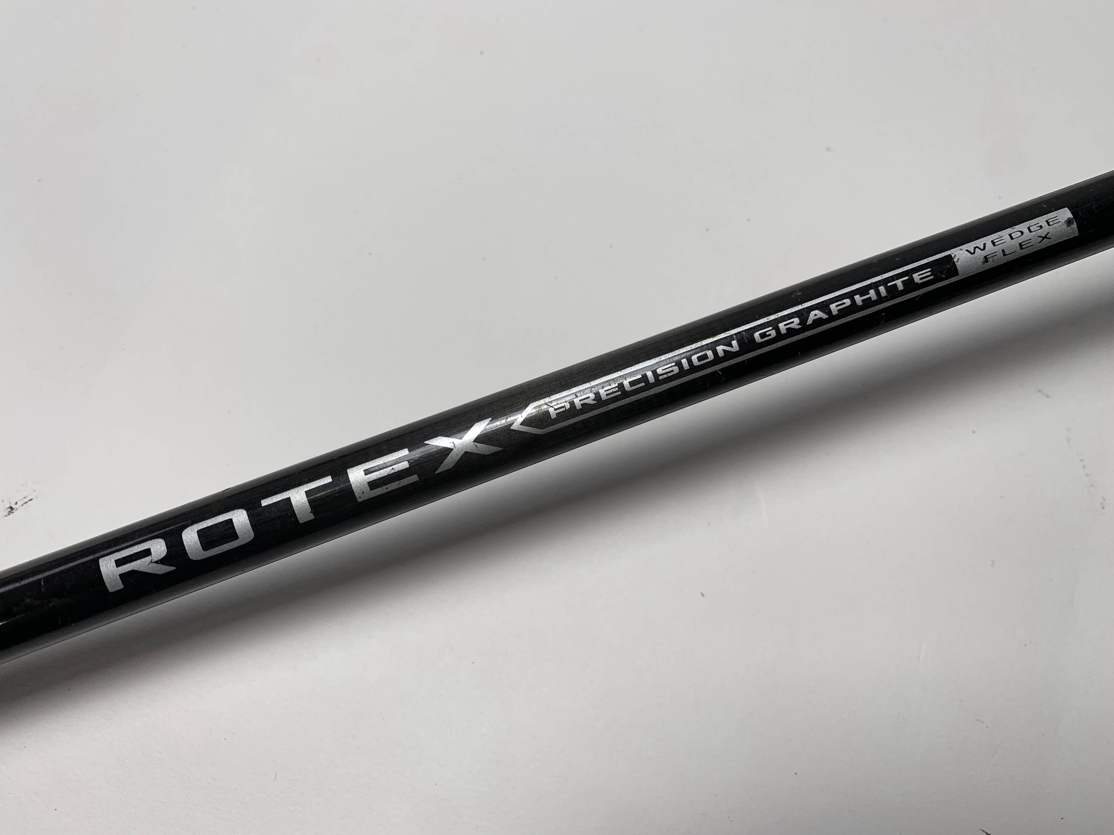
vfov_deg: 53.1
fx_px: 837
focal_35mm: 26
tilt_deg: -71.2
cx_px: 557
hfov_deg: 67.3
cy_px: 418
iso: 25
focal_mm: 4.25
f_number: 1.8
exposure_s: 1/412
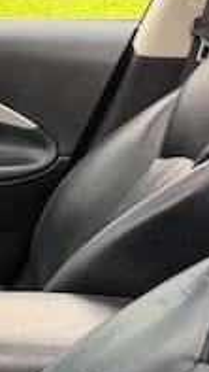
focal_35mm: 85
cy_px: 383
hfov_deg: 12.3
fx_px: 836
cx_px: -228
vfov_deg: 23.8
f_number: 1.78
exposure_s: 1/78
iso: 200
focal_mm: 6.76
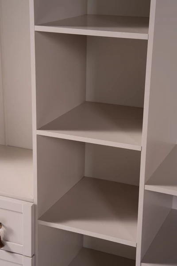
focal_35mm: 70
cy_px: 133
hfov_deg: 19.5
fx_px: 516
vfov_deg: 28.8
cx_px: 88
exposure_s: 1/125
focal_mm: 70
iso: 100
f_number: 11
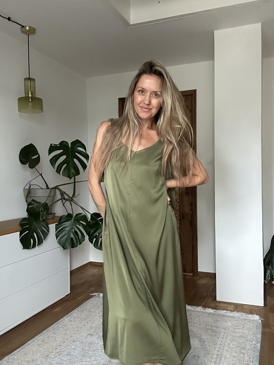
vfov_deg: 60.0
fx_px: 317
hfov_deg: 46.8
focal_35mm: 30
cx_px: 137
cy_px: 182
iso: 250
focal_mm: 2.69
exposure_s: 1/60
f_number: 1.9
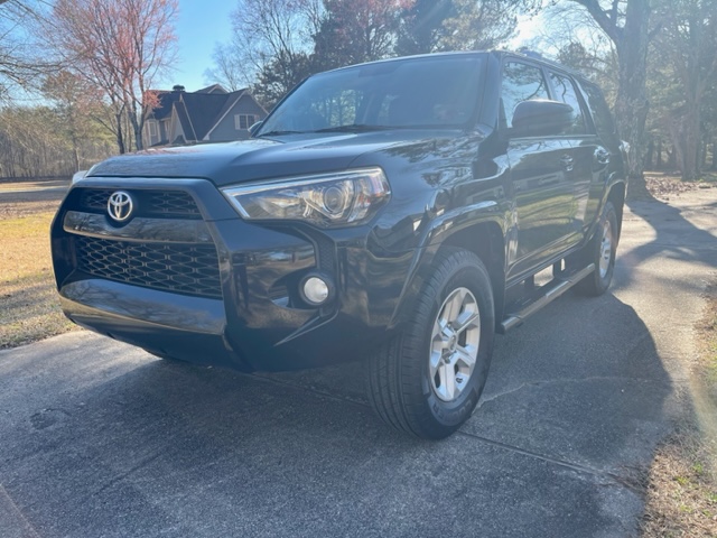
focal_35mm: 26
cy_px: 269
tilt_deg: -12.8
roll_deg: +2.2
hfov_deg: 67.3
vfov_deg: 53.1
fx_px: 539
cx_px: 358
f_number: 1.6
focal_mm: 5.1
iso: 32
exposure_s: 1/602
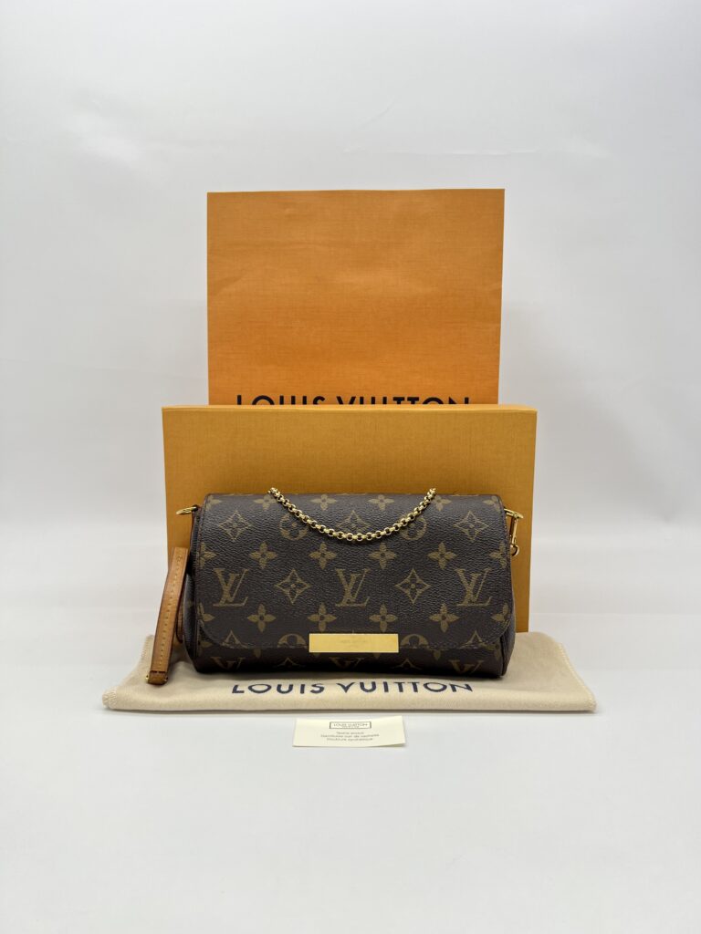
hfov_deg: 53.1
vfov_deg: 67.3
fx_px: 702
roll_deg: -0.4
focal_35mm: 26
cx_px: 350
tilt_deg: -8.3
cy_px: 467
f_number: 1.5
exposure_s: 1/110
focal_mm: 5.7
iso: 32
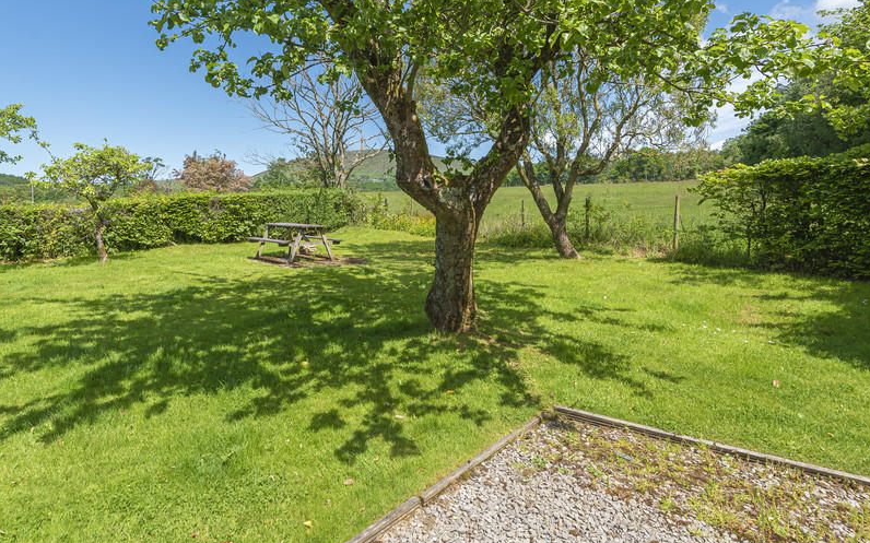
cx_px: 366
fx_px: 498
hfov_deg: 81.7
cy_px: 194
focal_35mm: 21
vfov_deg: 56.4
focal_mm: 16
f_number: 8
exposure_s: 1/640
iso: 250
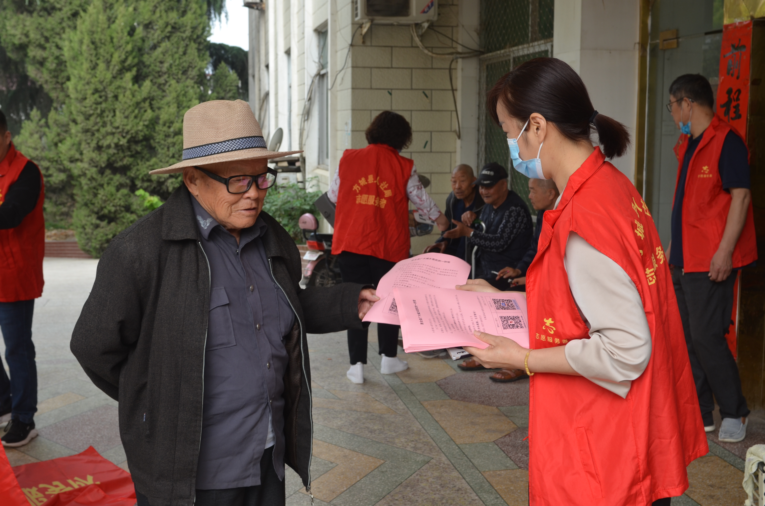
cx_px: 382
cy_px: 253
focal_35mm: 48
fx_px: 1018
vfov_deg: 28.0
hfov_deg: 41.2
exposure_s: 1/160
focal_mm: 32
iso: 200
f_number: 6.3
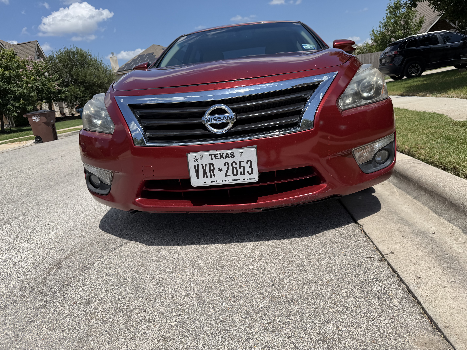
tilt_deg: -14.3
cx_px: 234
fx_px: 324
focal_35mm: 24
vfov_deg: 56.8
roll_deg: +9.1
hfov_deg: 71.6
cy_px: 175
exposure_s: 1/6173
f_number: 1.78
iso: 80
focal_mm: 6.76
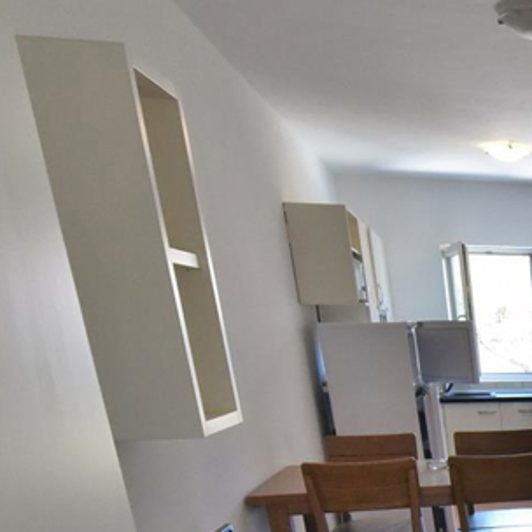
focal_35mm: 47
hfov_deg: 26.8
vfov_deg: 30.8
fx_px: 817
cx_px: 780
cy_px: 631
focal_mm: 14
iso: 6400
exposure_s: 1/250
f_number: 9
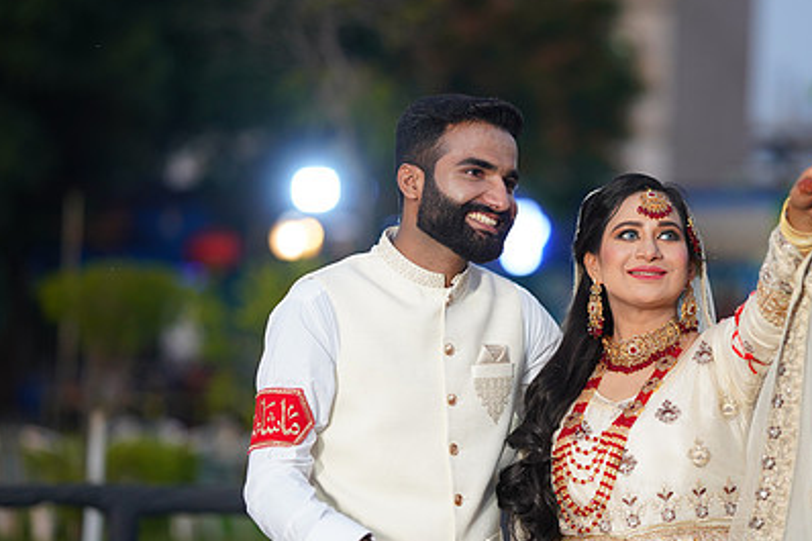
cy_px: 283
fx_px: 2796
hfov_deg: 16.5
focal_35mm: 124
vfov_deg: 11.0
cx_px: 535
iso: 640
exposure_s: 1/200
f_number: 1.4
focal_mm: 85
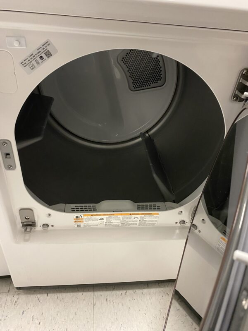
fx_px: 248
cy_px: 166
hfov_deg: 53.1
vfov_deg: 67.3
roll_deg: -6.4
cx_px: 124
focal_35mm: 26
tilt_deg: -37.0
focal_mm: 4.25
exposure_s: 1/43
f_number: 1.8
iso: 500
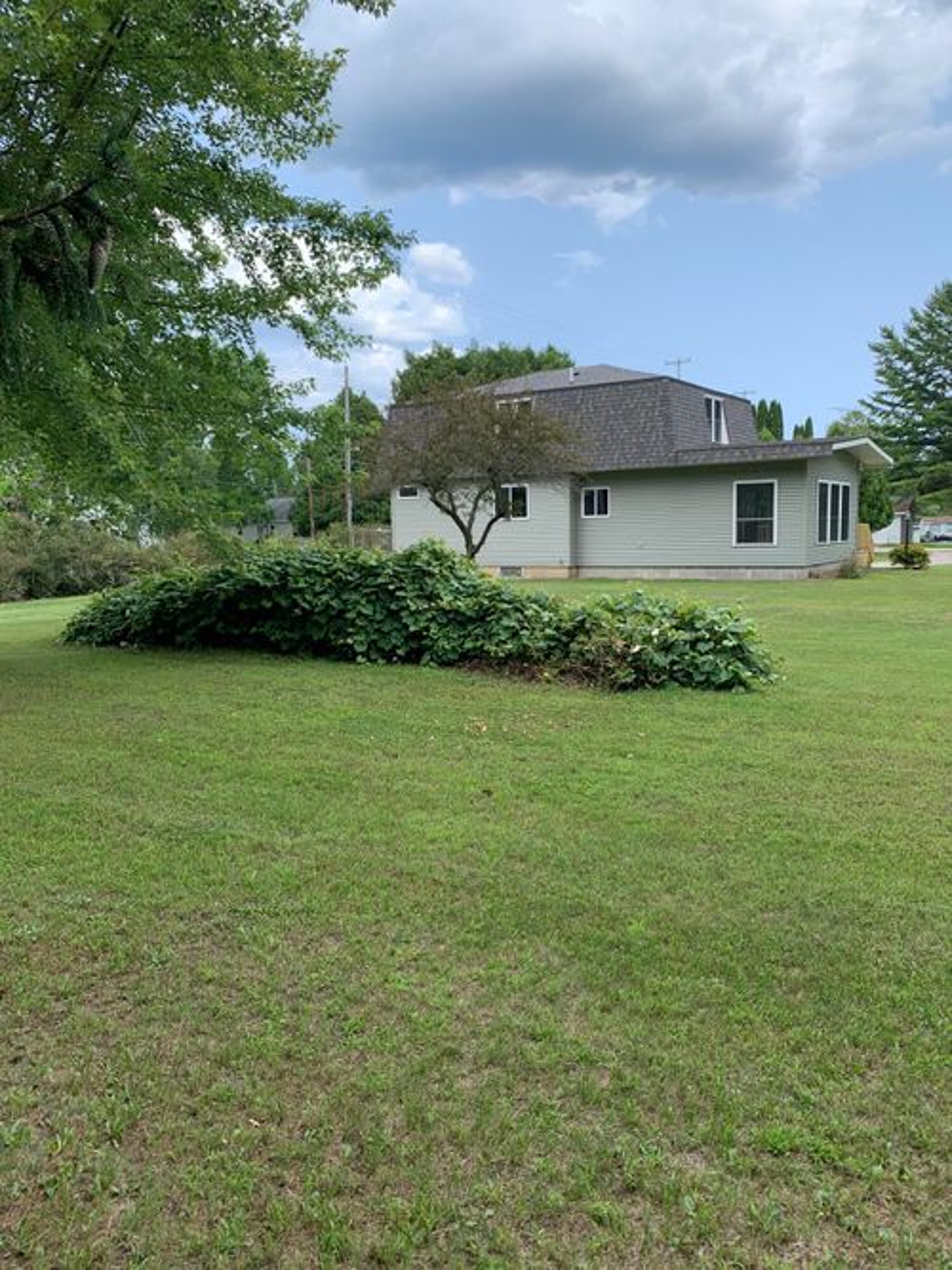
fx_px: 954
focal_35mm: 26
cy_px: 635
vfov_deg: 67.3
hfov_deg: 53.0
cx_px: 476
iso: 25
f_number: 1.8
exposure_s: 1/1011
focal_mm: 4.25
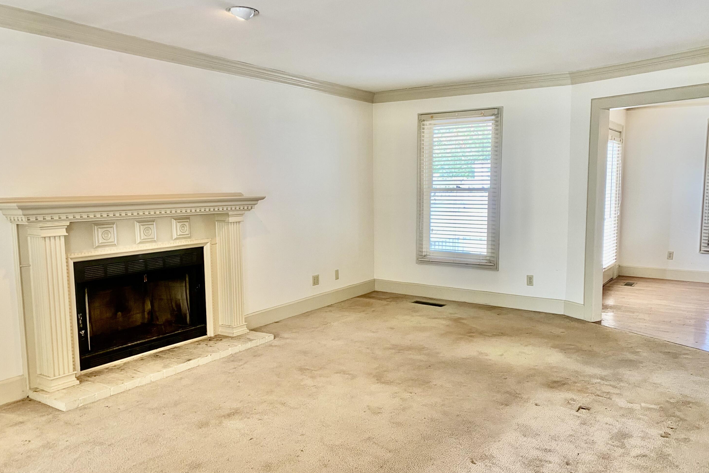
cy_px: 258
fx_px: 551
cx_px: 361
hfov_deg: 65.5
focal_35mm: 28
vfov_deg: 46.4
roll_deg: -0.2
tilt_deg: -6.9
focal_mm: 4.25
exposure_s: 1/60
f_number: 1.8
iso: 160
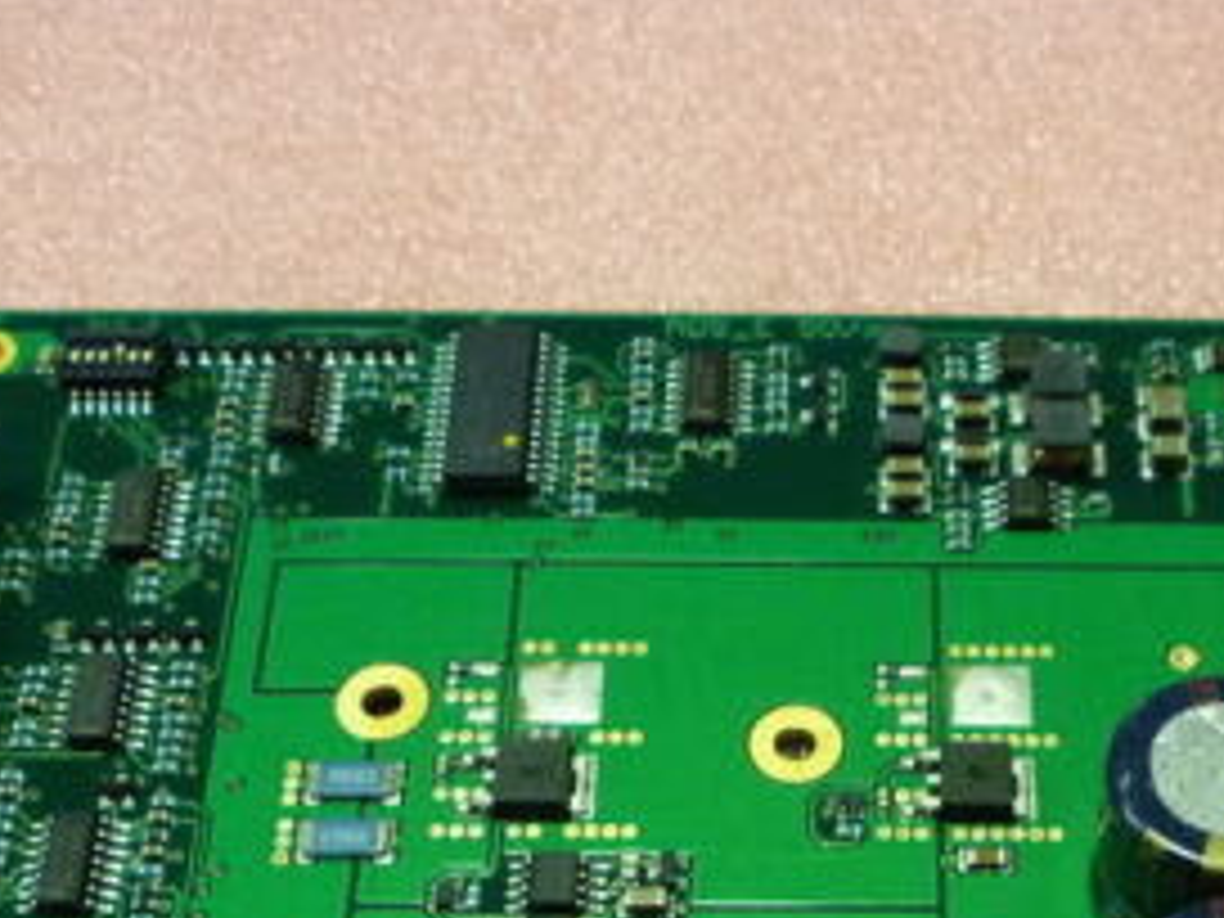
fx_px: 2263
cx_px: 918
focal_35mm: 64
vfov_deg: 21.9
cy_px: 954
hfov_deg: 29.8
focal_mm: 5.2
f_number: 3.3
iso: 400
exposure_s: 1/20
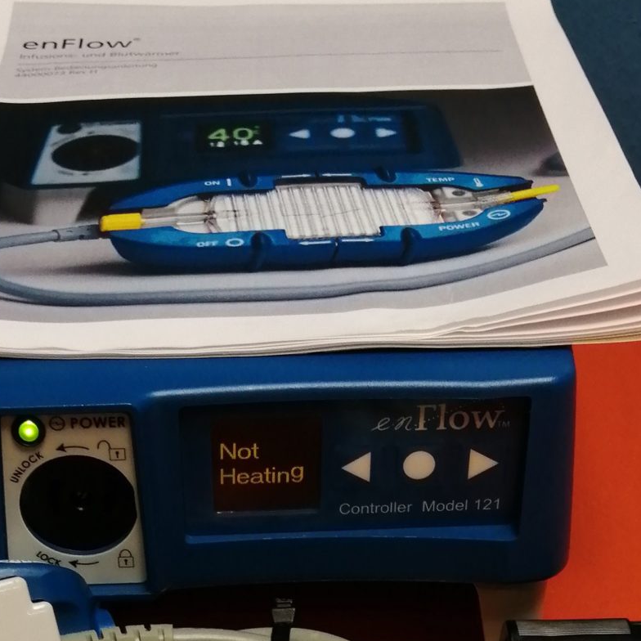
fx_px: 1571
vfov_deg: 21.6
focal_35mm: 75
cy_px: 739
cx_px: 210
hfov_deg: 23.0
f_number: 1.8
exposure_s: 1/100
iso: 80
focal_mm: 3.6
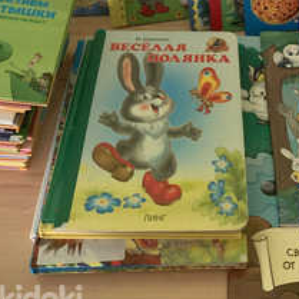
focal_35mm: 55
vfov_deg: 28.8
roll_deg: +2.8
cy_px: -10
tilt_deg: -41.5
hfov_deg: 30.8
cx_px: 208
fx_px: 537
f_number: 1.8
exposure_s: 1/30
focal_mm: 4.25
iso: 400
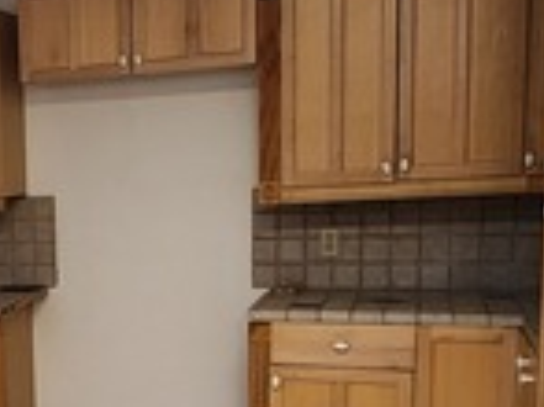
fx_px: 926
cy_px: 333
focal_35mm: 59
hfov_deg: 28.9
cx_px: -87
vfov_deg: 24.3
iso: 320
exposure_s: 1/60
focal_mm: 2.2
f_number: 2.2
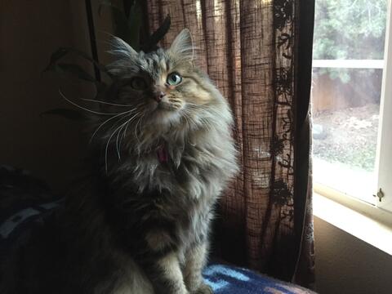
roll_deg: +4.1
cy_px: 147
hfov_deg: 61.7
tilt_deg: -16.1
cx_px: 196
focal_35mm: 29
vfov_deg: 48.2
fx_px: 328
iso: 250
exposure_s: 1/17
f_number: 2.2
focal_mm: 4.15
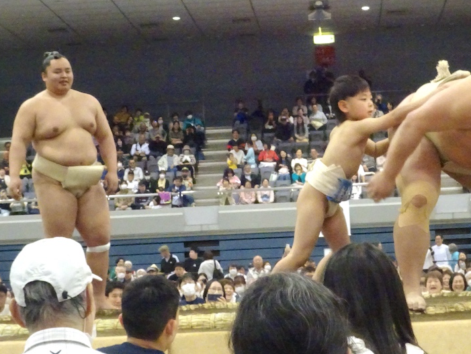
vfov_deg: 13.7
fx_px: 1470
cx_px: 290
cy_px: 130
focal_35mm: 108
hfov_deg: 18.2
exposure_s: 1/30
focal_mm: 13.69
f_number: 5
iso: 3200
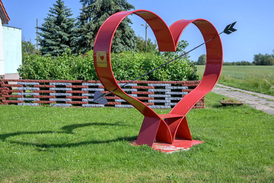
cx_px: 137
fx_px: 342
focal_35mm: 45
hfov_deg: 43.6
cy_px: 92
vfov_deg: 29.9
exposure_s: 1/1500
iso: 200
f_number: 5.6
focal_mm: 30
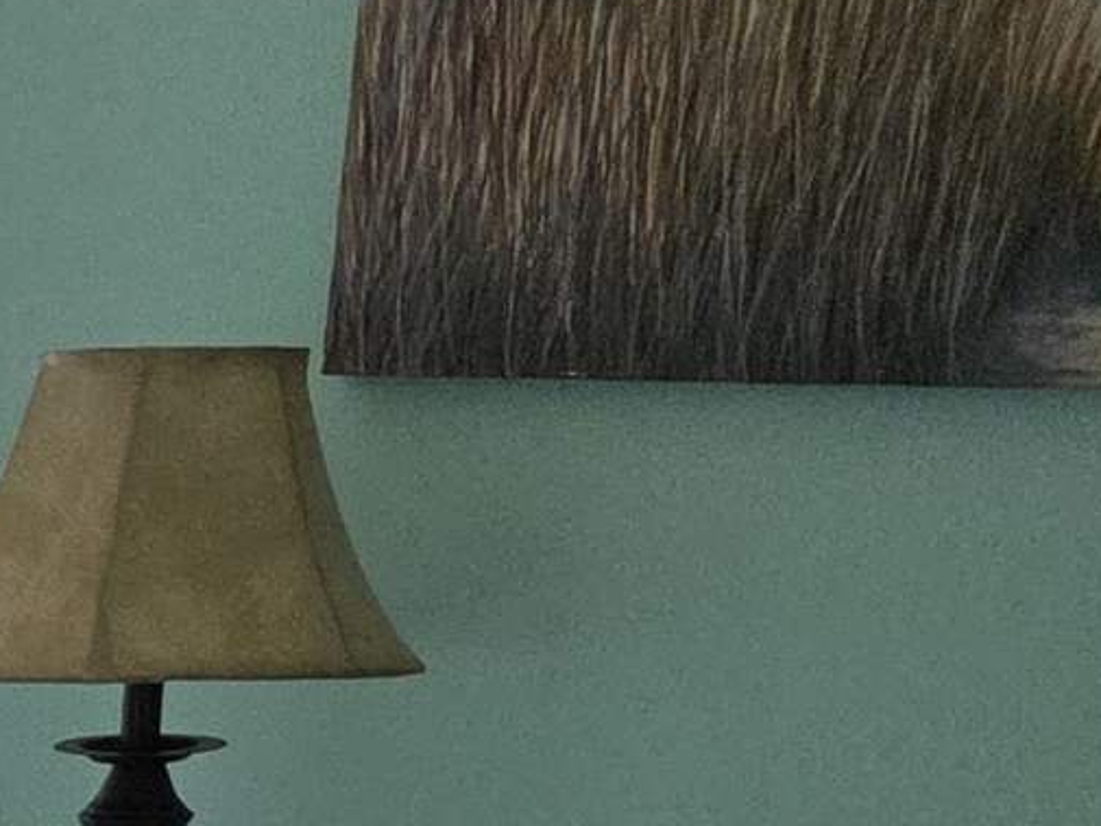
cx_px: -1975
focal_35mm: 140
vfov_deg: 10.1
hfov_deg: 10.7
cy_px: 1436
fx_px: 4454
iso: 250
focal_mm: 6.3
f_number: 1.7
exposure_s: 1/180
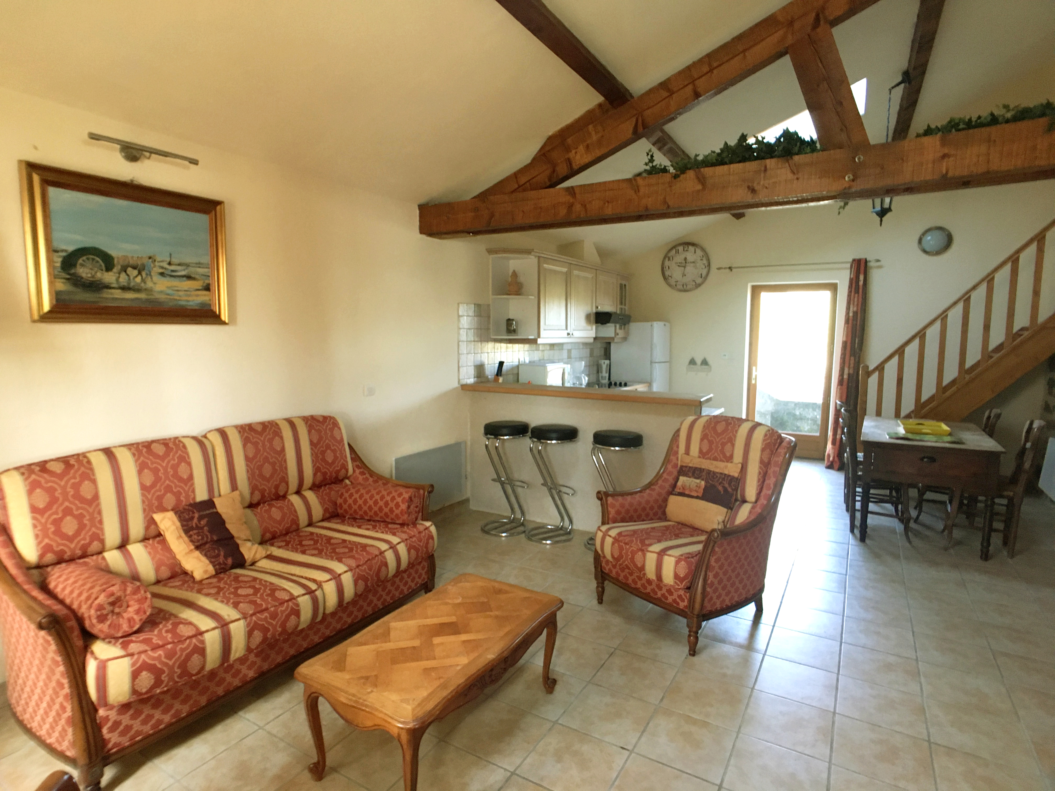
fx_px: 884
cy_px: 396
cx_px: 528
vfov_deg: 48.2
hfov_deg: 61.7
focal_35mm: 29
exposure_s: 1/33
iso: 200
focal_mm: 4.15
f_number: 2.2
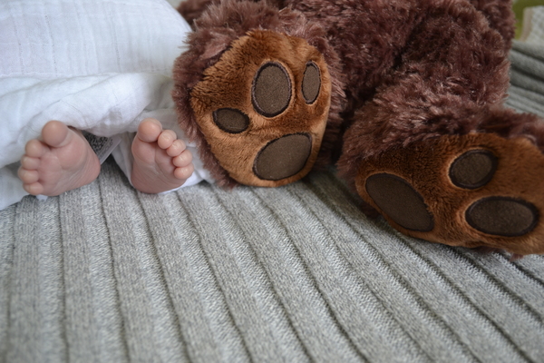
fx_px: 499
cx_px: 272
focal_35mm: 33
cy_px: 182
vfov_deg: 40.0
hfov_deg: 57.2
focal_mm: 22
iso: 400
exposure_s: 1/25
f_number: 3.8
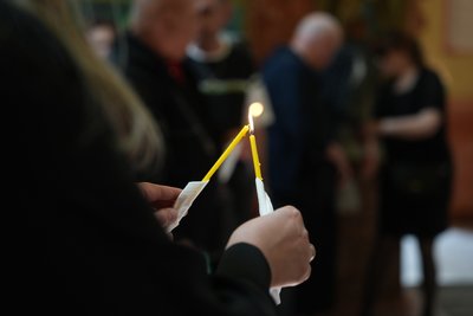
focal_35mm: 70
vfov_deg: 19.5
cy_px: 158
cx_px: 236
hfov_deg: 28.8
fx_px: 920
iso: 800
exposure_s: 1/60
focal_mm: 70
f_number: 2.8
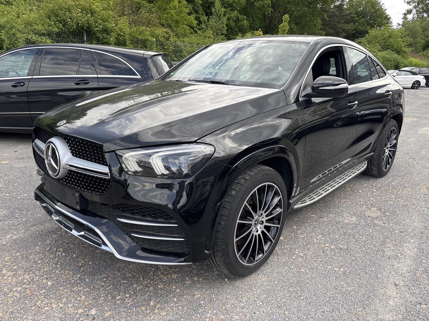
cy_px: 160
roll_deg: -1.9
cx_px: 214
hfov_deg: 67.3
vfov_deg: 53.1
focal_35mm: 26
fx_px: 322
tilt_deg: -16.5
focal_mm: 5.96
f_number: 1.6
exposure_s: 1/581
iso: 50
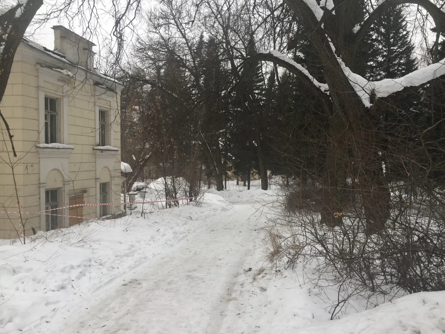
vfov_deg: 46.8
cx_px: 229
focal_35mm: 30
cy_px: 172
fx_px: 386
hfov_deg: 60.0
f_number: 2.2
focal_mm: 4.15
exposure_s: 1/347
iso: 32
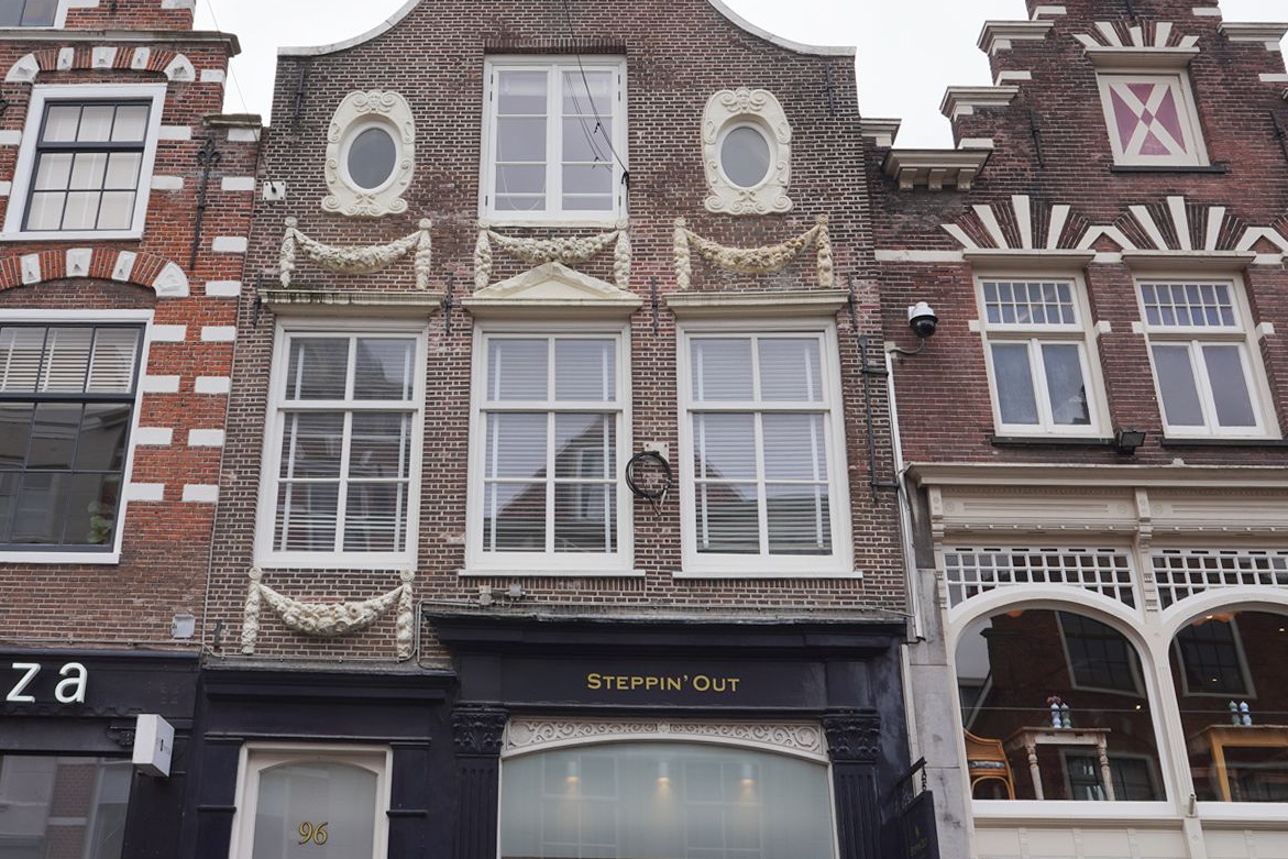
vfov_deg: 32.2
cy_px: 253
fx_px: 1467
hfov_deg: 47.2
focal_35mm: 41
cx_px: 520
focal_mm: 24
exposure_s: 1/100
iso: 100
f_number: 14
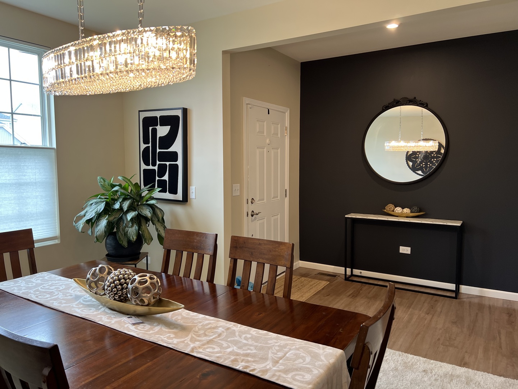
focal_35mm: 26
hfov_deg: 67.3
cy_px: 194
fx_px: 389
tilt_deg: -4.3
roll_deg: +0.8
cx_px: 259
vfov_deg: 53.1
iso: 125
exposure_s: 1/120
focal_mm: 5.7
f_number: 1.5
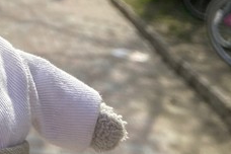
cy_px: -107
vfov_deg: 13.2
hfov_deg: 19.5
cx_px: -84
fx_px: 610
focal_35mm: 95
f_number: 1.8
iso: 32
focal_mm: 4.25
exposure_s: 1/2688
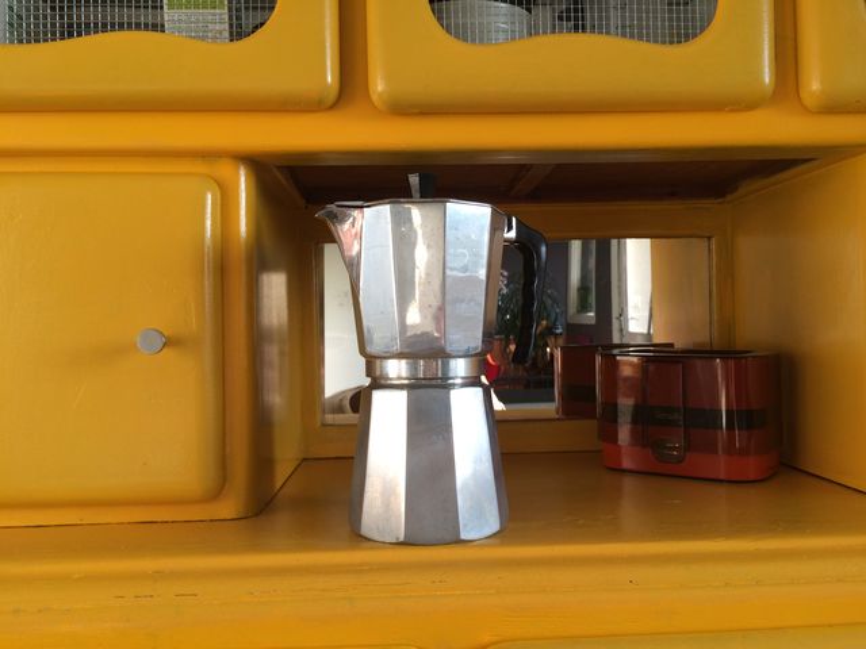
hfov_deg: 61.7
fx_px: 726
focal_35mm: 29
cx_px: 433
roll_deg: +1.3
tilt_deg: +0.1
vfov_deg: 48.2
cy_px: 324
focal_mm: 4.15
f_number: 2.2
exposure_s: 1/100
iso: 40
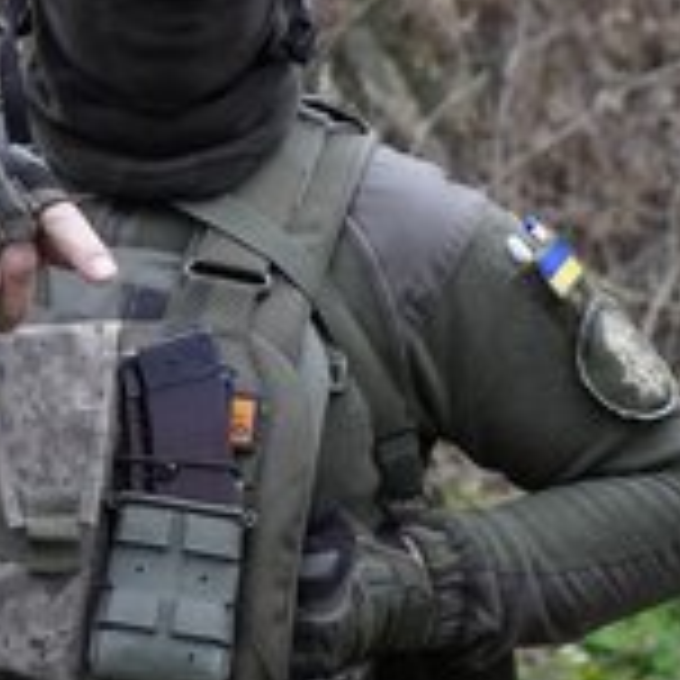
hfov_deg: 20.9
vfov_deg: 21.3
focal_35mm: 81
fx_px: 1800
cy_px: 236
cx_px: 45
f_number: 4
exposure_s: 1/160
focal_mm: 36
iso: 1600
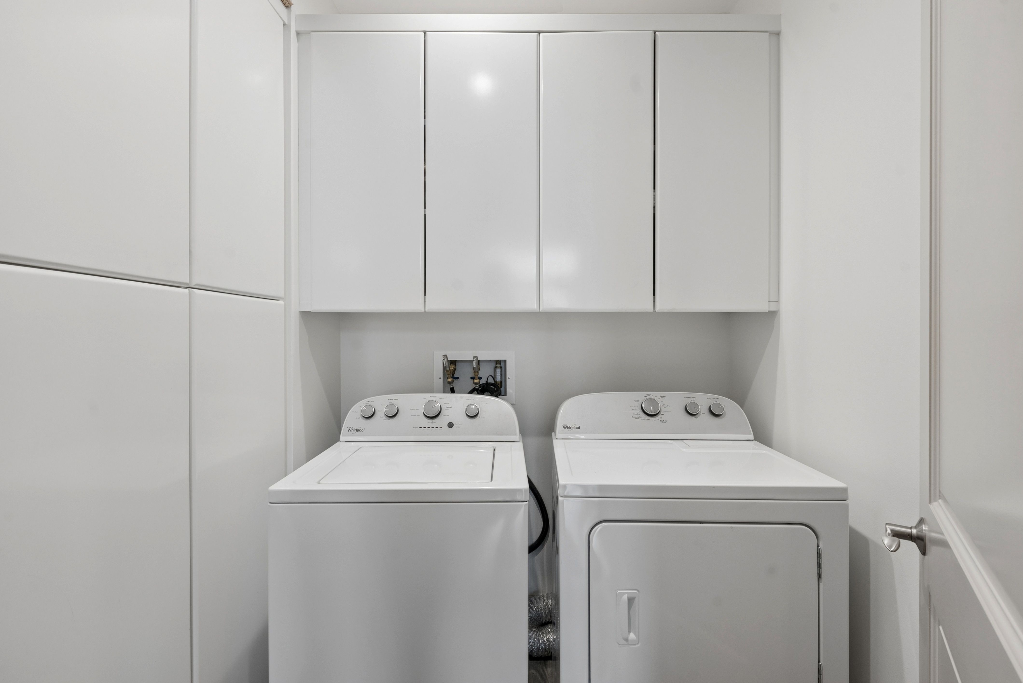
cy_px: 342
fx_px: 455
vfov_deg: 73.8
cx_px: 512
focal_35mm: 16
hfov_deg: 96.7
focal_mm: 16
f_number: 9
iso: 640
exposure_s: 1/30
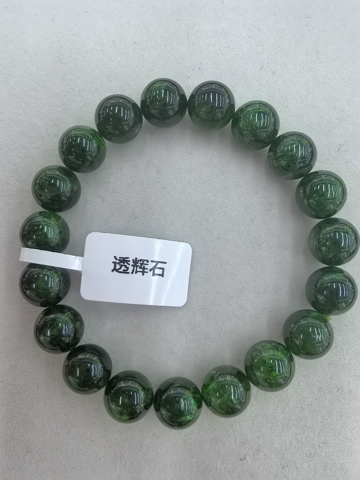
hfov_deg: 51.4
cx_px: 180
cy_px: 240
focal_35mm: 27
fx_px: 374
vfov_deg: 65.3
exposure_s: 1/100
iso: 80
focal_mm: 1.68
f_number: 2.2
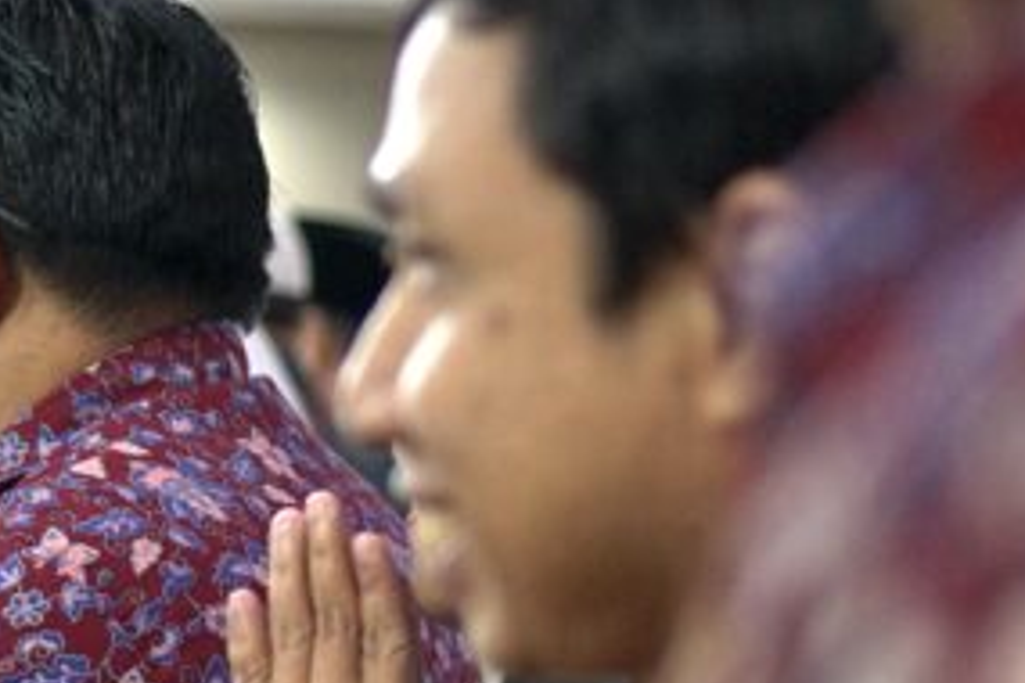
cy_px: 214
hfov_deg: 10.8
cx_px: -155
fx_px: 5324
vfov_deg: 7.3
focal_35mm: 187
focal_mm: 35
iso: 640
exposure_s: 1/100
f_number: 1.8
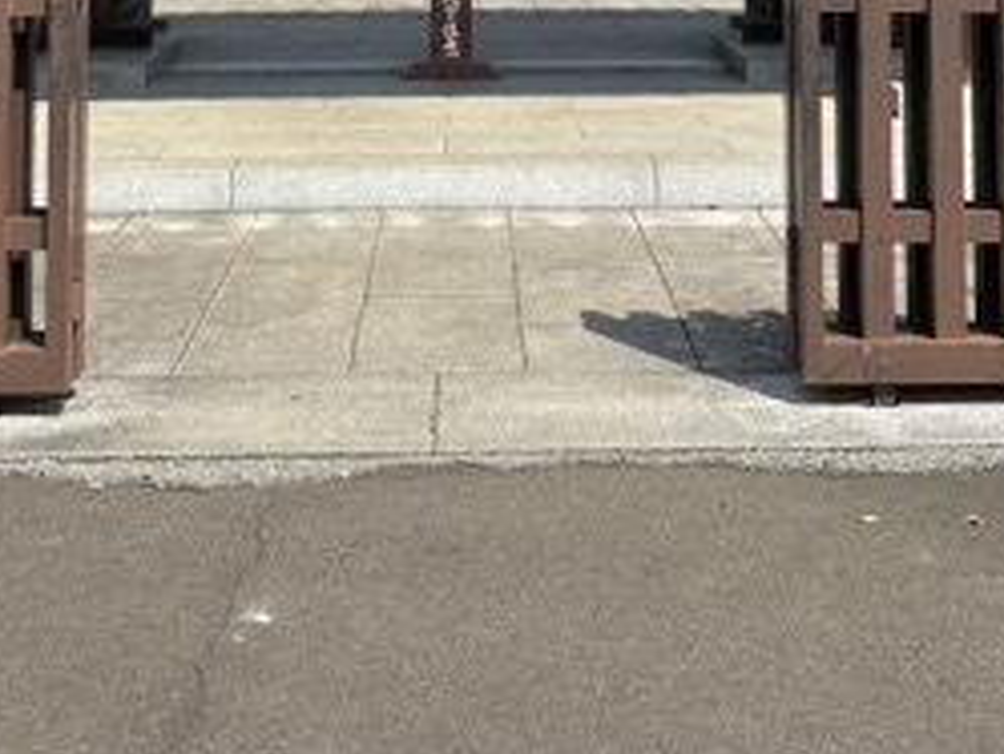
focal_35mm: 73
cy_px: -272
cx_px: 540
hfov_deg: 26.7
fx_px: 2118
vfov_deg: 18.5
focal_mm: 5.96
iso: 50
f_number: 1.6
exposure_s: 1/2571
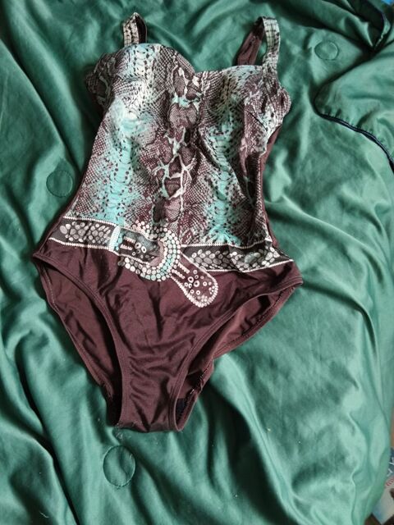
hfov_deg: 48.2
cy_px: 262
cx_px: 197
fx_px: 440
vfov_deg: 61.7
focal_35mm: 29
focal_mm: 3.96
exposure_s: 1/50
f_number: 1.8
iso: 100
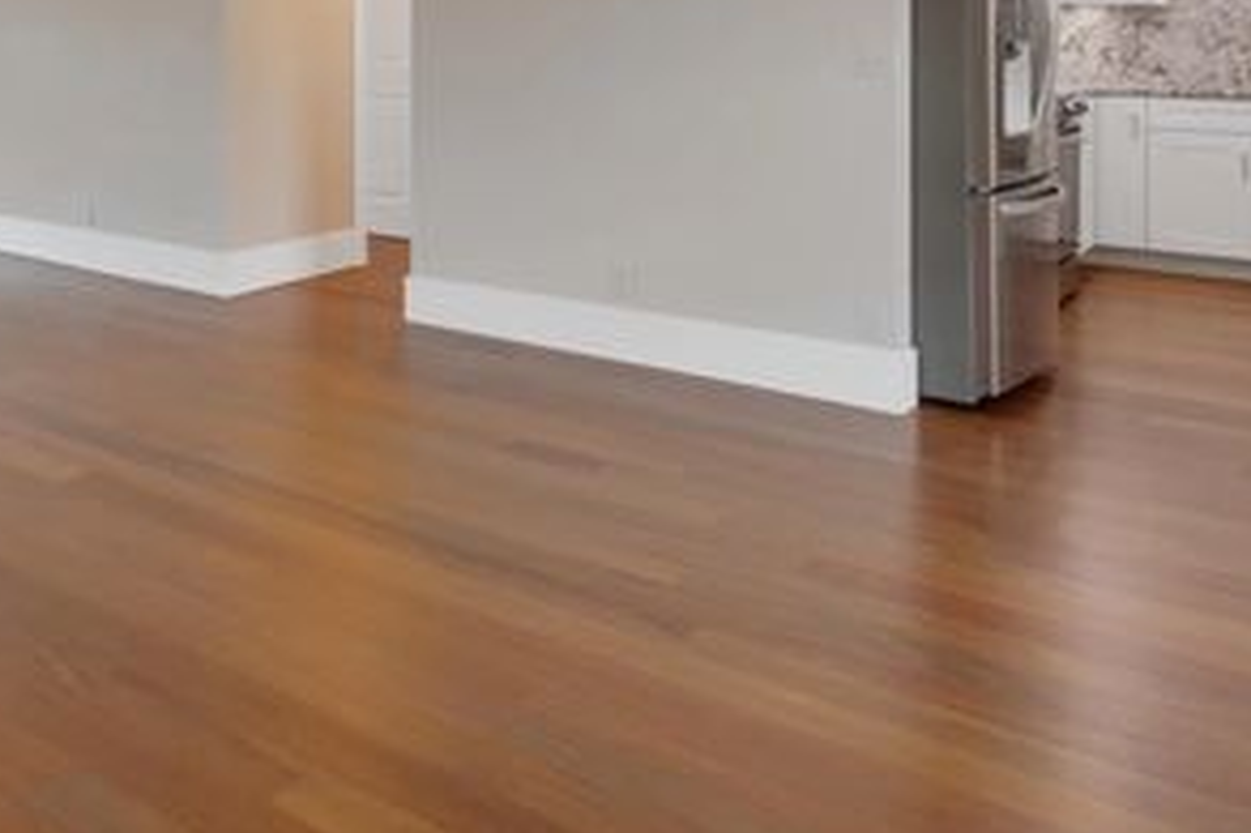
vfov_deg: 33.3
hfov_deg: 50.3
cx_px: 273
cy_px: -23
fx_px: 1254
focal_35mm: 36
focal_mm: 11
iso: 320
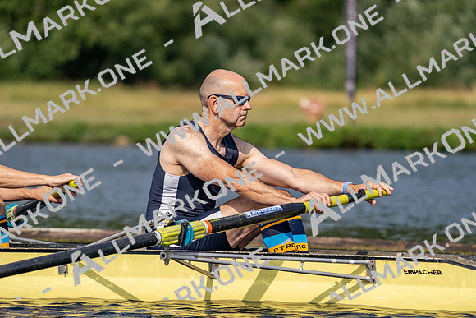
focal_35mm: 347
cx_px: 238
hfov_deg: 5.9
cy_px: 159
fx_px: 4589
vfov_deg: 4.0
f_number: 6.3
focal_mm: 347
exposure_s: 1/1600
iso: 200
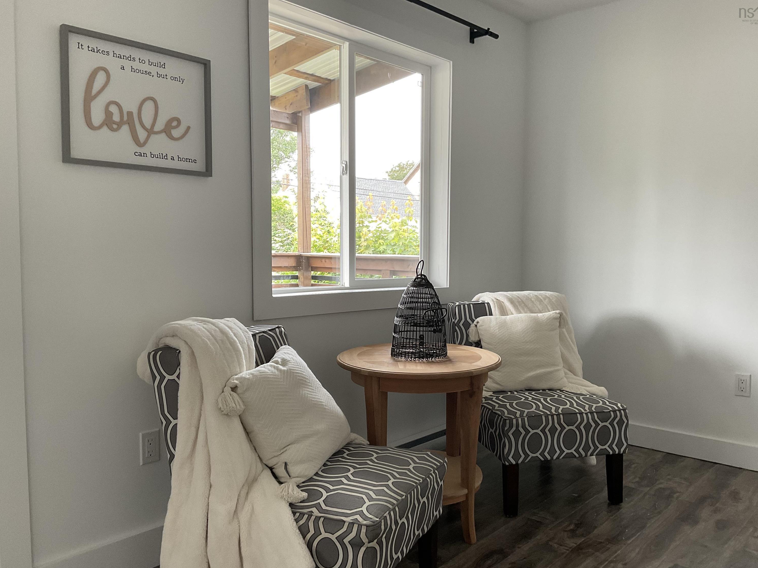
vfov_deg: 46.8
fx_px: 657
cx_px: 390
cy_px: 293
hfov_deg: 60.0
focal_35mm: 30
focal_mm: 3
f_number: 1.8
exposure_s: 1/81
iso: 64
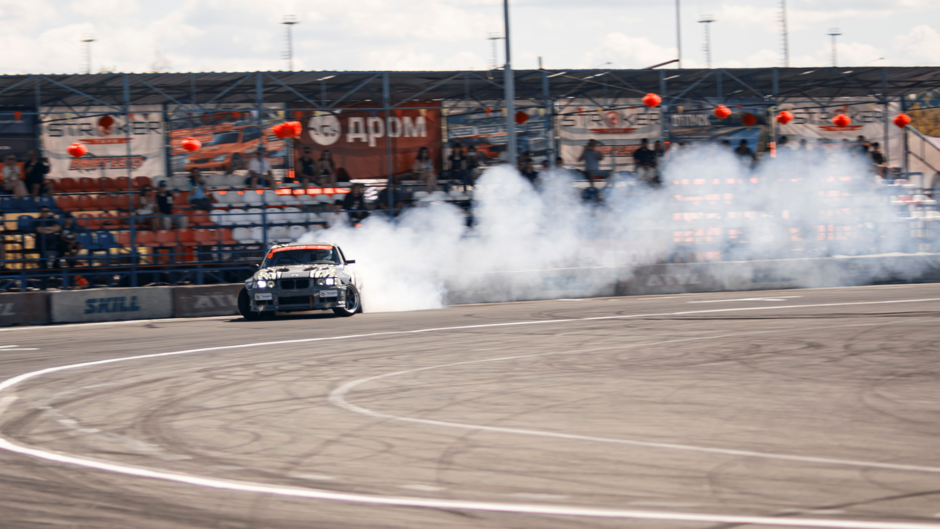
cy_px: 271
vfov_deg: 8.4
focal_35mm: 145
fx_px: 3614
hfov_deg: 14.8
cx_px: 396
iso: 100
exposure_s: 1/125
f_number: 1.8
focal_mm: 85
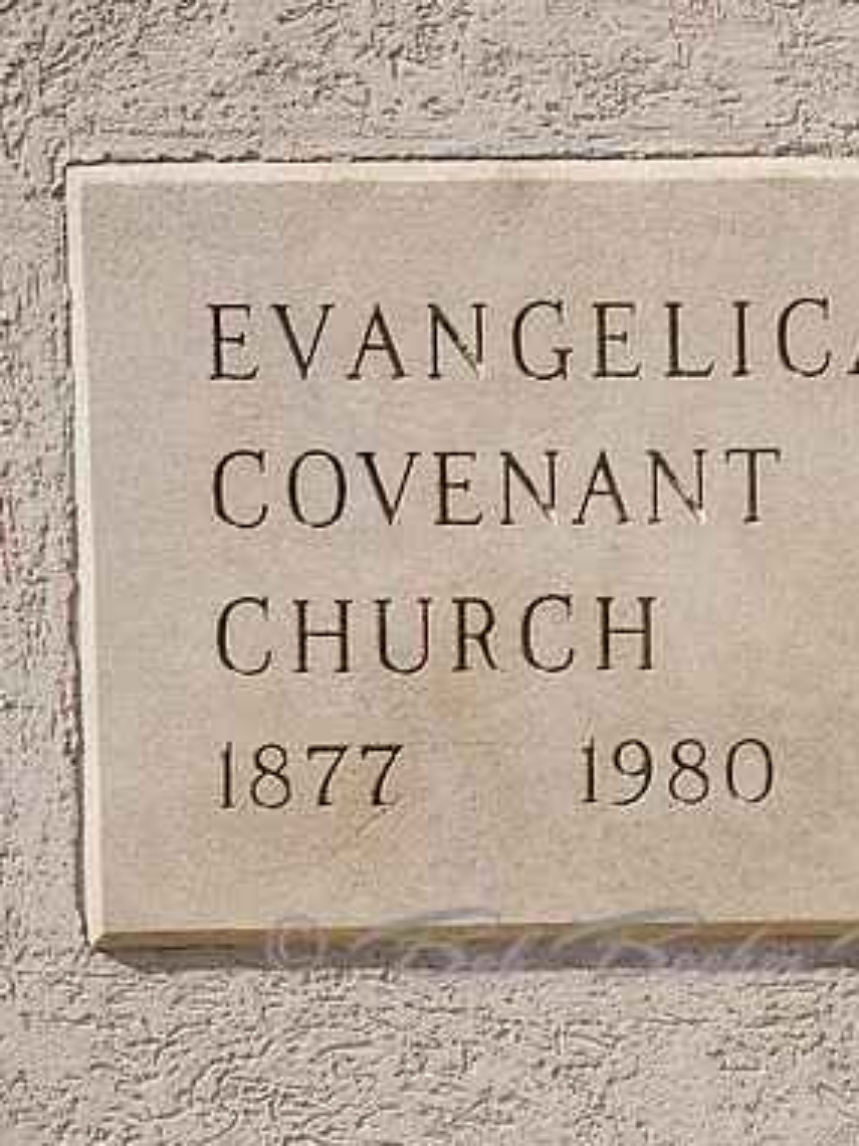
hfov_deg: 6.9
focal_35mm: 215
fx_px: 7114
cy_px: 573
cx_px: 772
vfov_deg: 9.2
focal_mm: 98
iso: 100
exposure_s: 1/320
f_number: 9
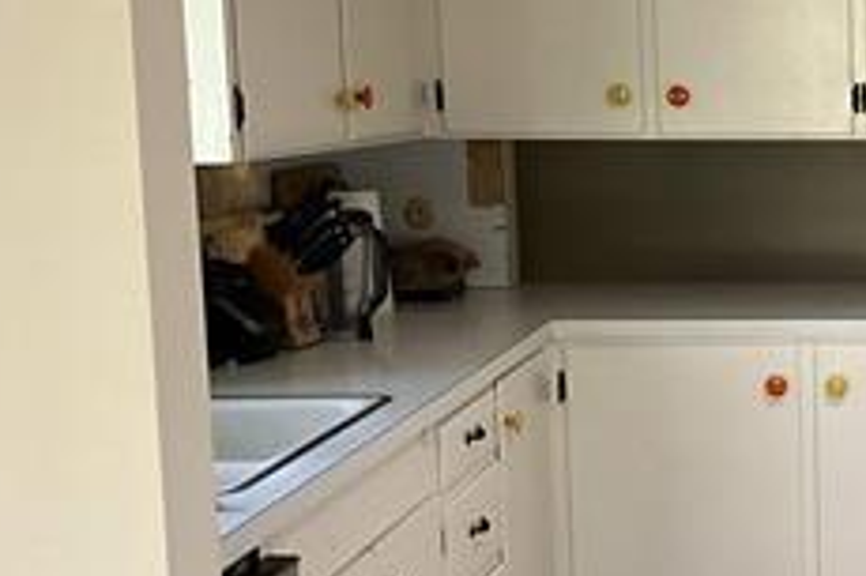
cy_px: 350
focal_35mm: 84
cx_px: 1084
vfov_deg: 16.2
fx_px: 2019
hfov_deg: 22.1
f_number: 1.8
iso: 160
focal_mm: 3
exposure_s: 1/60
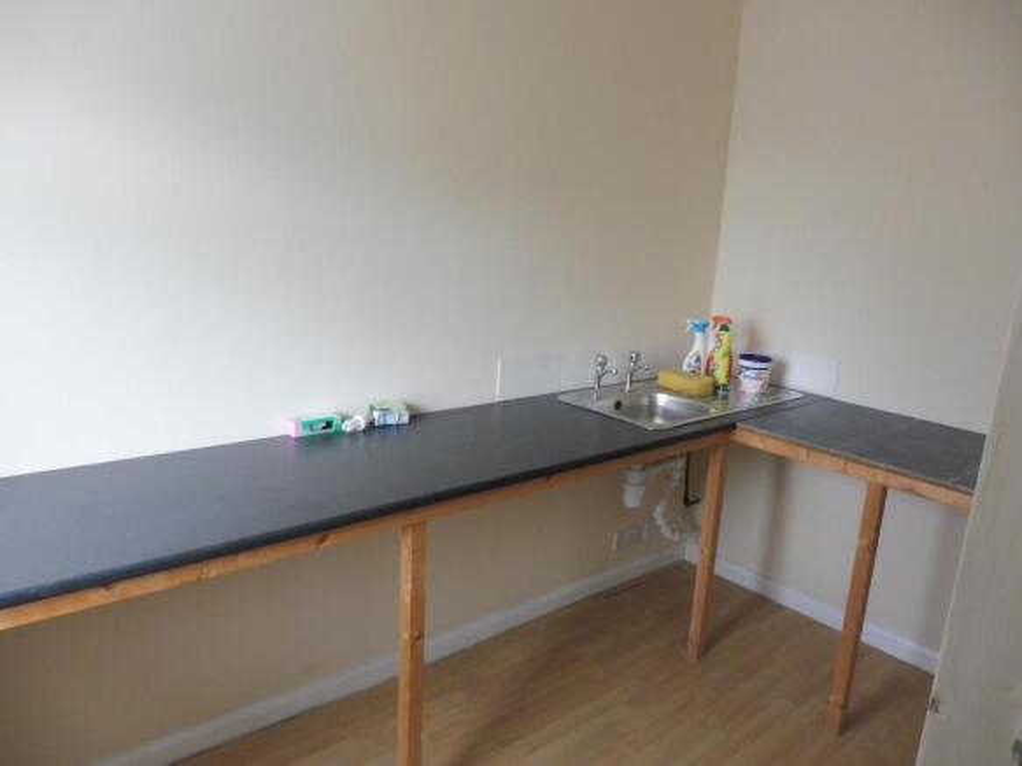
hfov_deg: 71.6
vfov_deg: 56.8
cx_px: 511
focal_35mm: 24
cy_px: 383
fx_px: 708
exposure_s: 1/40
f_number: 3.3
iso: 400
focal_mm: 4.3
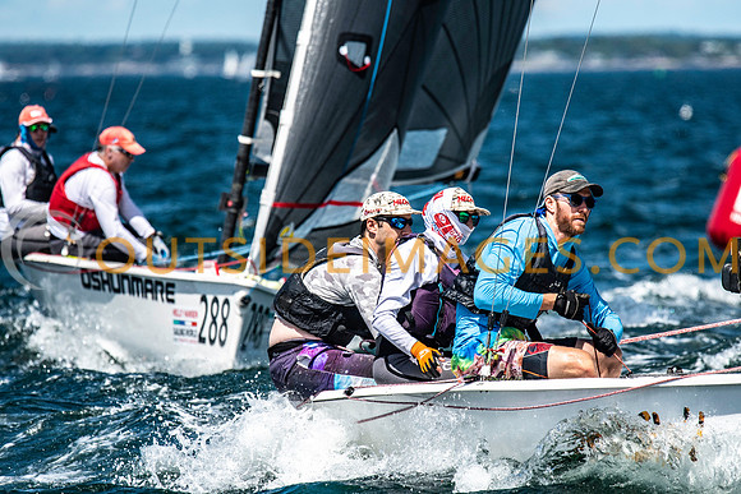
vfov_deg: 3.1
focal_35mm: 450
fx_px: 9264
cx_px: 370
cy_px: 247
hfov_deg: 4.6
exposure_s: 1/5000
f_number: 5
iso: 500
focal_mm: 300
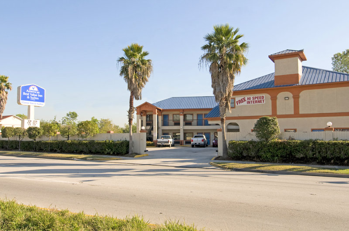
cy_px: 116
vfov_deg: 43.5
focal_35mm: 30
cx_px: 174
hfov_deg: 62.0
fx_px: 290
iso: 200
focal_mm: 20
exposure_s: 1/250
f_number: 10
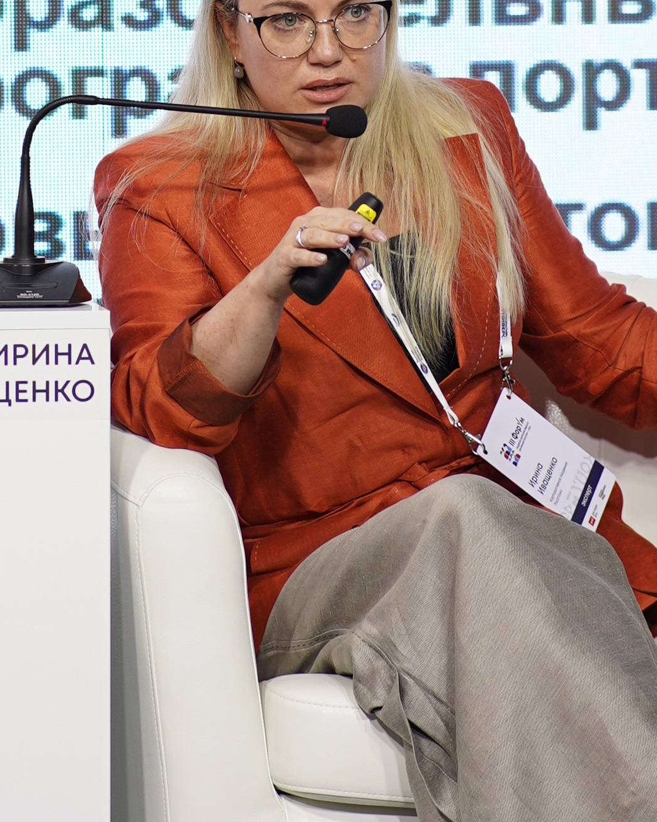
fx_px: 8532
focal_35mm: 351
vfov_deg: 5.5
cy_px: 60
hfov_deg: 4.4
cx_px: 346
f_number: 2
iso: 125
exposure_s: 1/200
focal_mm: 85
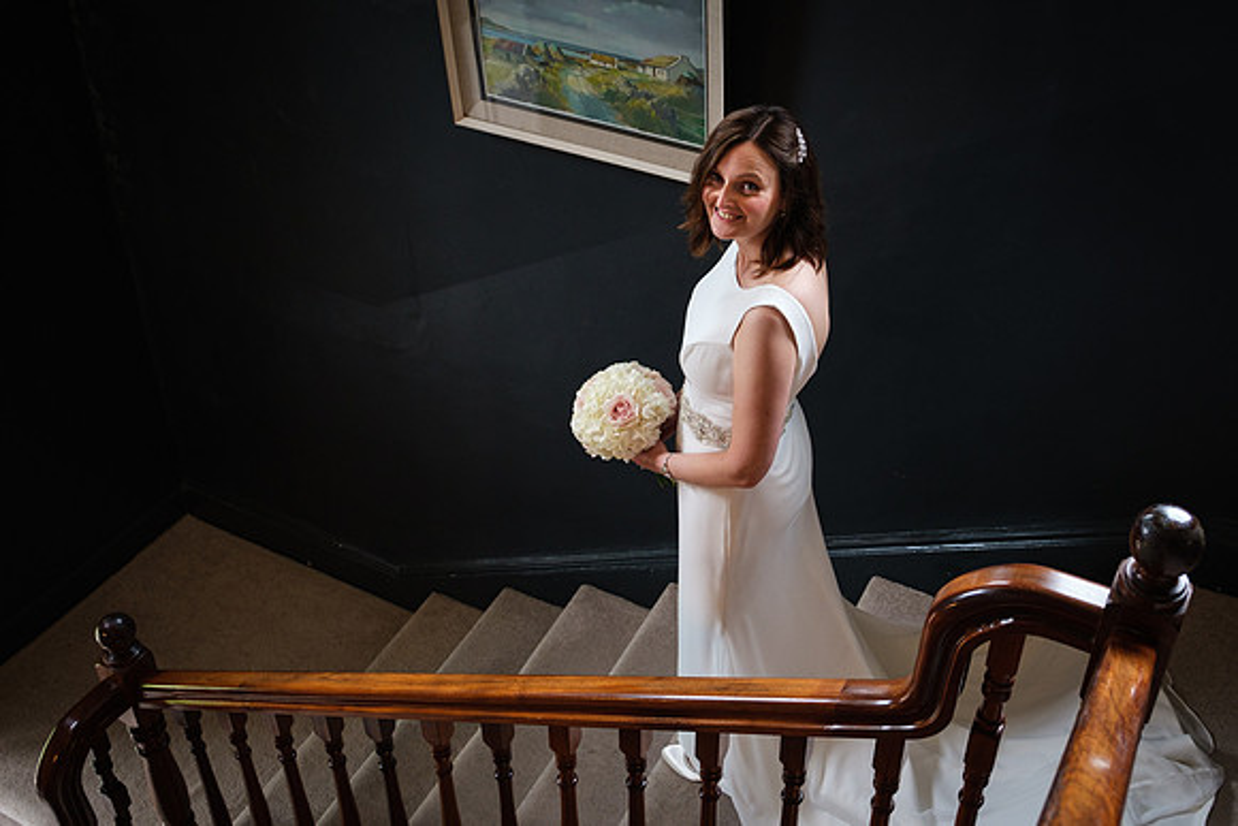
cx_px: 736
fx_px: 1218
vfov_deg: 37.2
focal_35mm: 35
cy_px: 305
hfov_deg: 53.6
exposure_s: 1/60
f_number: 2.8
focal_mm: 18.2
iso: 1000
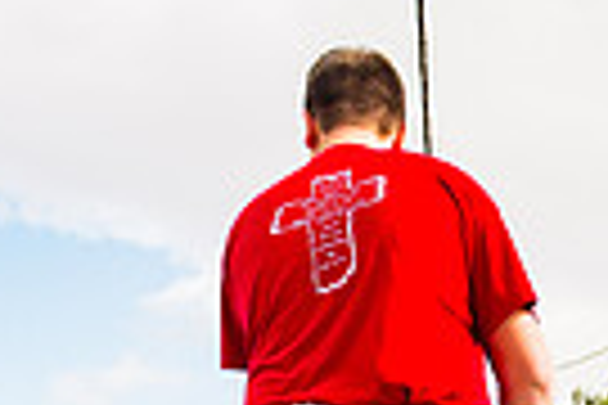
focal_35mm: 103
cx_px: 554
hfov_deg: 19.4
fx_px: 1739
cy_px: 713
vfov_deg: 12.3
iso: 200
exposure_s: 1/2000
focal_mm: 24
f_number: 2.8
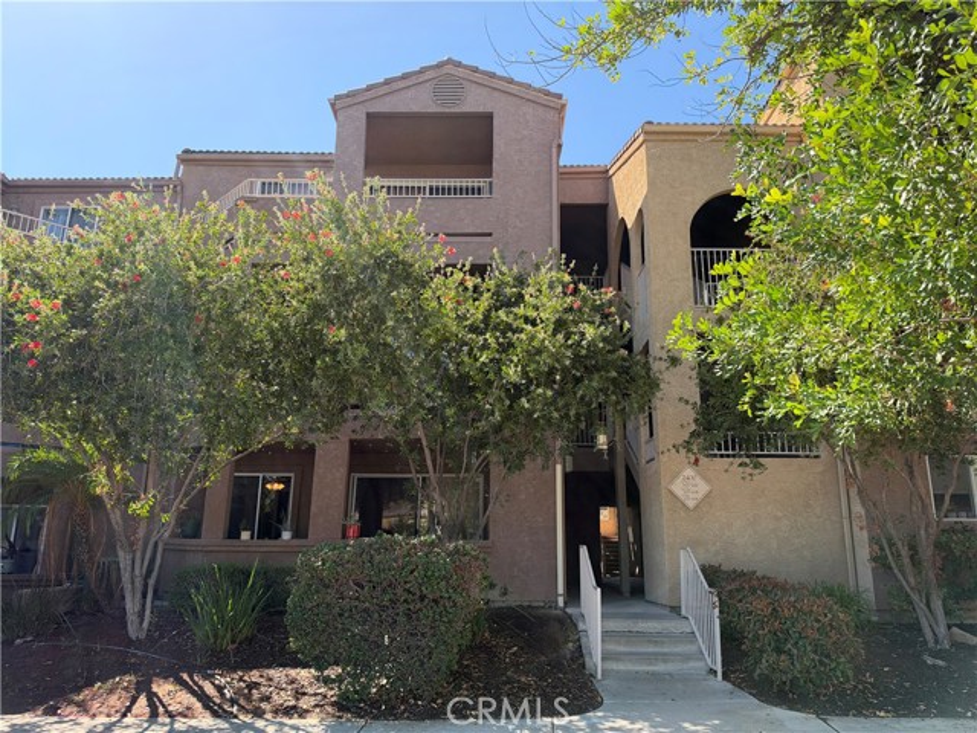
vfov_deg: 56.8
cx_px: 488
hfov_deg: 71.6
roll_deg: -0.9
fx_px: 677
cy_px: 366
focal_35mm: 24
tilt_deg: +14.5
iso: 100
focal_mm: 6.93
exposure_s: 1/1264
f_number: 1.8
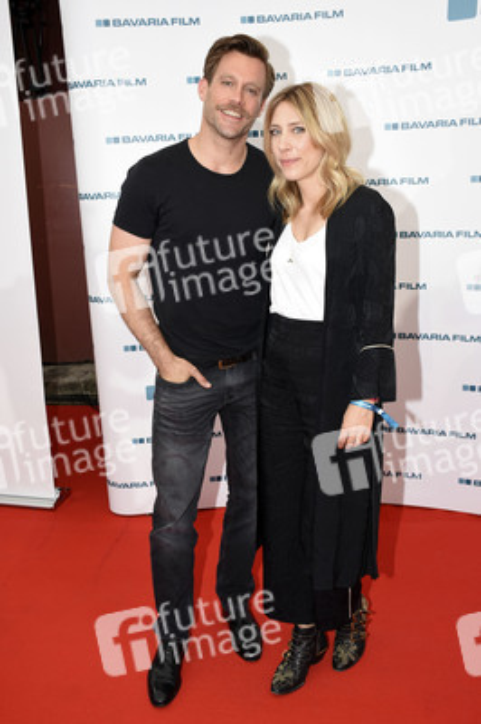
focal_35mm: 34
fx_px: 693
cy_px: 362
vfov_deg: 55.1
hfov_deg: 38.3
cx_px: 240
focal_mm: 23
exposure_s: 1/160
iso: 320
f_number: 5.6
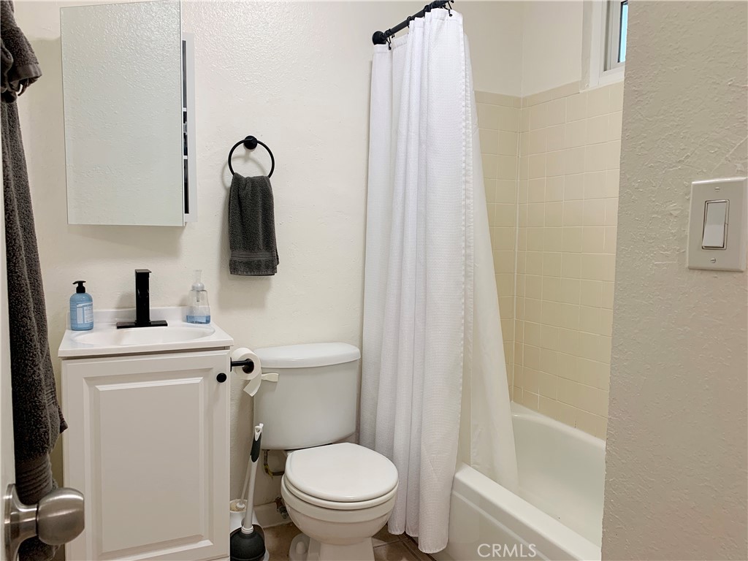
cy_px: 280
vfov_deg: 53.1
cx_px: 374
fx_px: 562
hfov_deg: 67.3
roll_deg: +0.5
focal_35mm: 26
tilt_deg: -4.4
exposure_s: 1/60
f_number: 1.8
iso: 64
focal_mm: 4.25
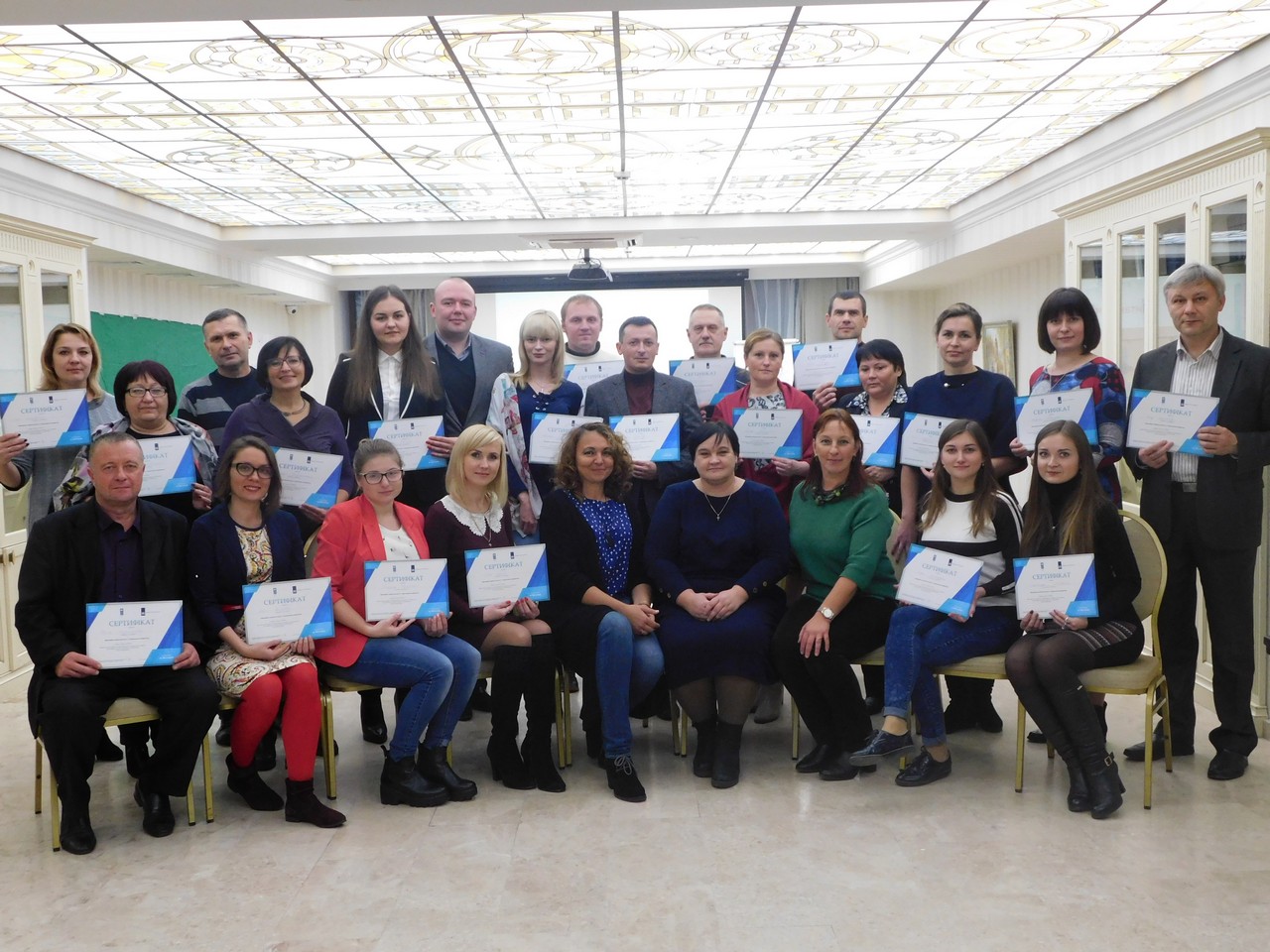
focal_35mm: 36
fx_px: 1321
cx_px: 635
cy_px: 476
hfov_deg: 51.4
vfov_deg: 39.7
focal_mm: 6.3
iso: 400
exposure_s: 1/13
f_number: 3.5
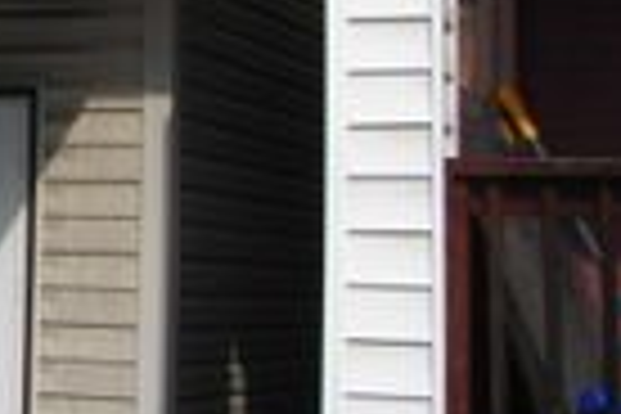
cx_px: -495
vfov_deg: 9.3
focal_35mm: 143
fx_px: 2467
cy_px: -200
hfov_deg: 13.0
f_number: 6.4
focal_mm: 6.3
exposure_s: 1/186
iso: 50
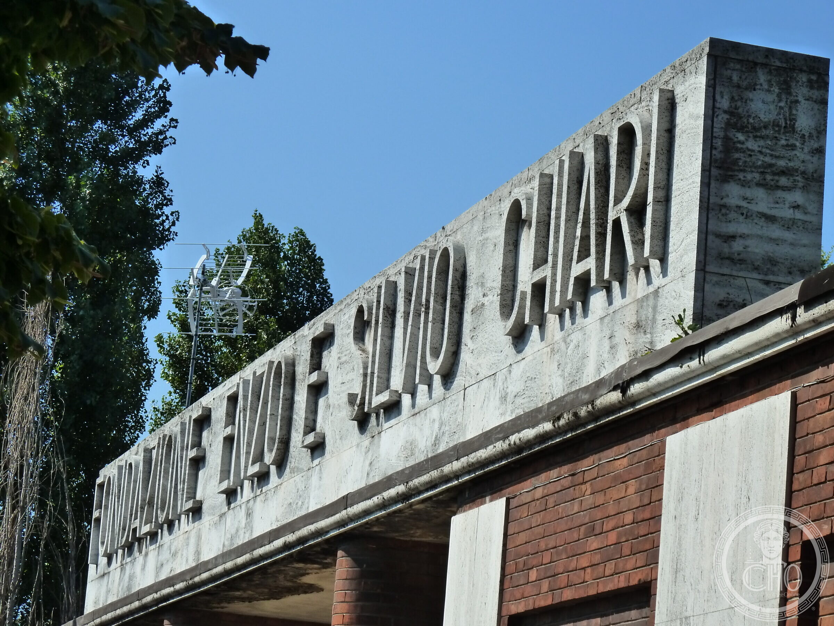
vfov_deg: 12.5
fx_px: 2867
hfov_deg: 16.6
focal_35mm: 119
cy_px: 313
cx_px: 417
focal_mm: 19.5
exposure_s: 1/500
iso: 200
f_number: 5.6
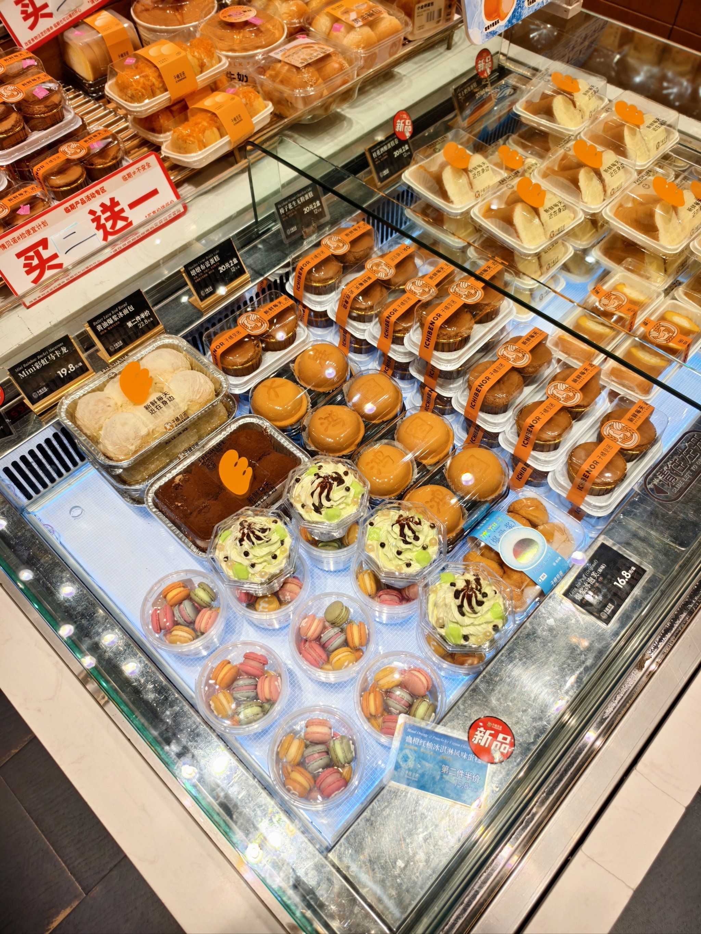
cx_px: 350
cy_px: 467
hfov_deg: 58.9
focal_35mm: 23
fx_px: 621
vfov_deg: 73.9
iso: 79
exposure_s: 1/100
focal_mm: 5.6
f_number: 4
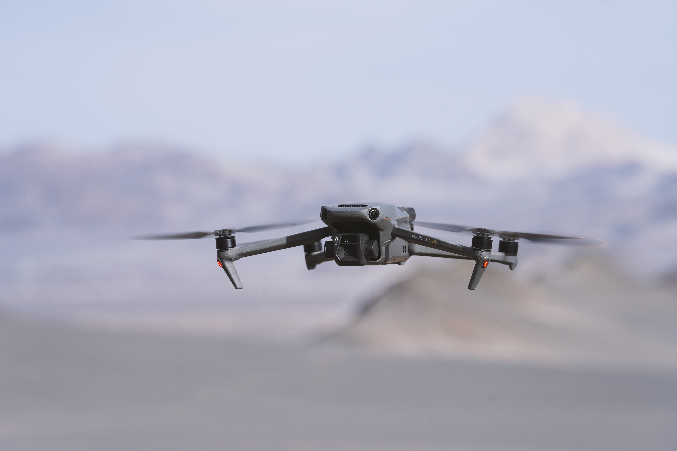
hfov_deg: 10.3
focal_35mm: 200
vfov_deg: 6.9
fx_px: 3761
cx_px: 338
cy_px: 226
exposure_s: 1/250
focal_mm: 200
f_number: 8
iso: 100
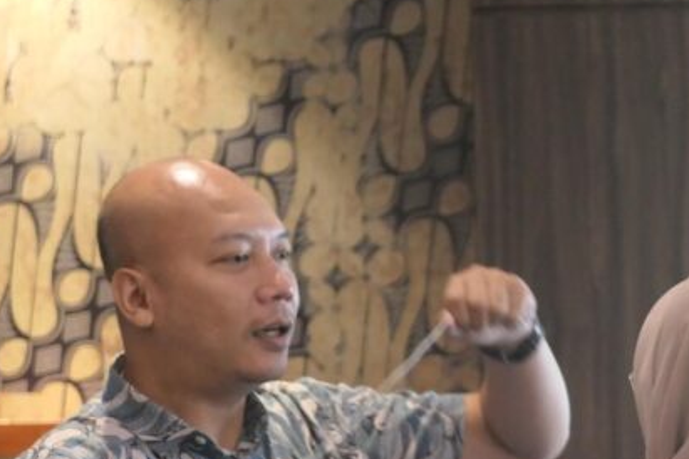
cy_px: 493
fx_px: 3100
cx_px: 838
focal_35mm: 162
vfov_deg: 8.4
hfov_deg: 12.4
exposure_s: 1/125
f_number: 2.8
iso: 1600
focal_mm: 23.7
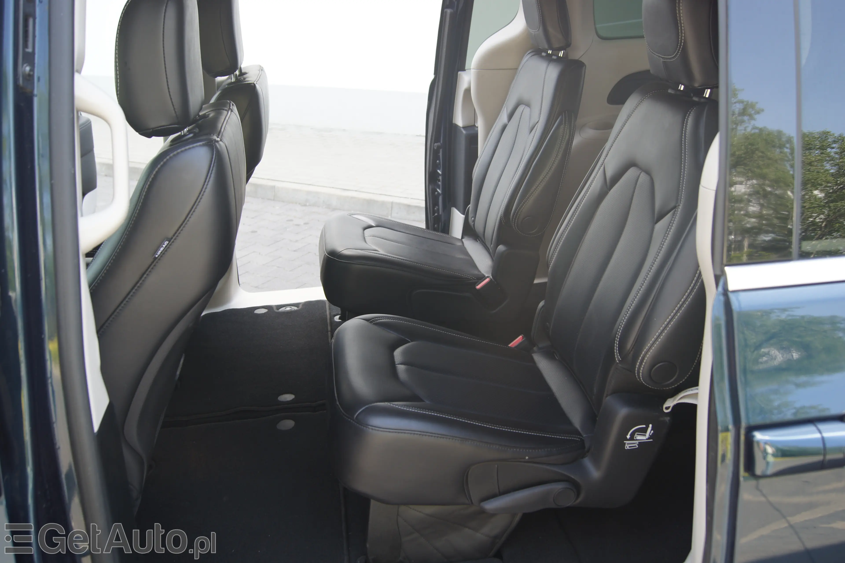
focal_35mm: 33
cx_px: 422
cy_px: 282
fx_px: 774
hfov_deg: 57.2
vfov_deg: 39.9
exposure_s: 1/50
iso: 100
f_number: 4.5
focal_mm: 22
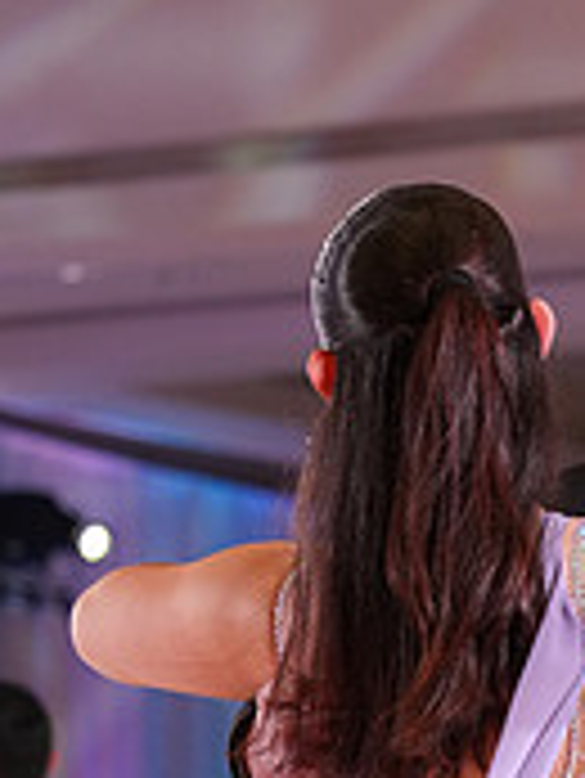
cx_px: 722
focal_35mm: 283
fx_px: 6369
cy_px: 1048
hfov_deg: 5.2
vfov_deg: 6.9
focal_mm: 88
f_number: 4
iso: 2500
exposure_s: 1/400
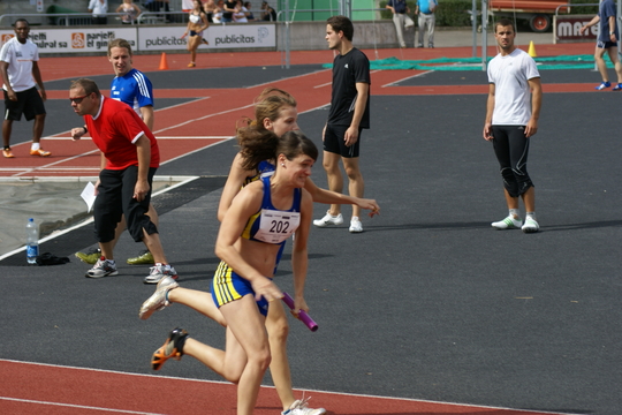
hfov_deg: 11.4
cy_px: 208
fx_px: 3110
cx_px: 311
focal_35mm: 180
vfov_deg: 7.6
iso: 100
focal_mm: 120
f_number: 5.6
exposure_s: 1/500
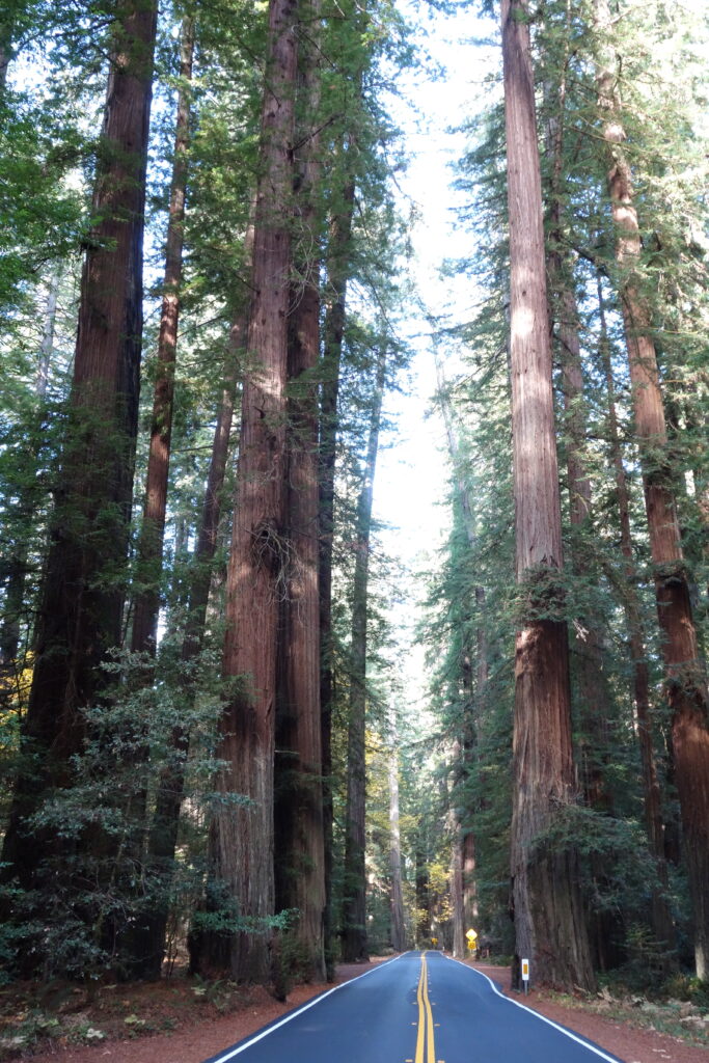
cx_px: 354
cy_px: 532
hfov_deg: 36.9
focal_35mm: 36
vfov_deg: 53.1
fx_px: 1063
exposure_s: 1/40
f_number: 5
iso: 1000
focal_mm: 13.25
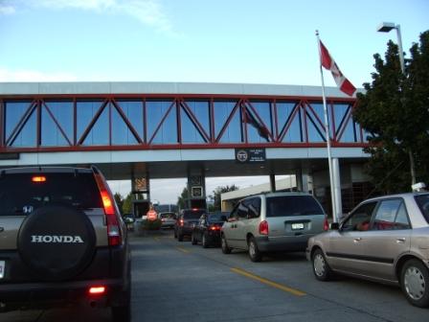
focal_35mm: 35
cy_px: 161
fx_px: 434
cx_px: 214
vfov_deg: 40.7
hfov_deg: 52.6
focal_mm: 5.8
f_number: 4.3
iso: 50
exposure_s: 1/80
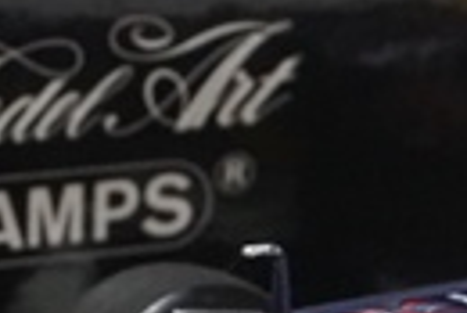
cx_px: 833
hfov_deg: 5.8
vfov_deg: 4.0
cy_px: 354
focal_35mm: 347
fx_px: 4512
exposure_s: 1/15
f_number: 14
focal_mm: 47
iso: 3200
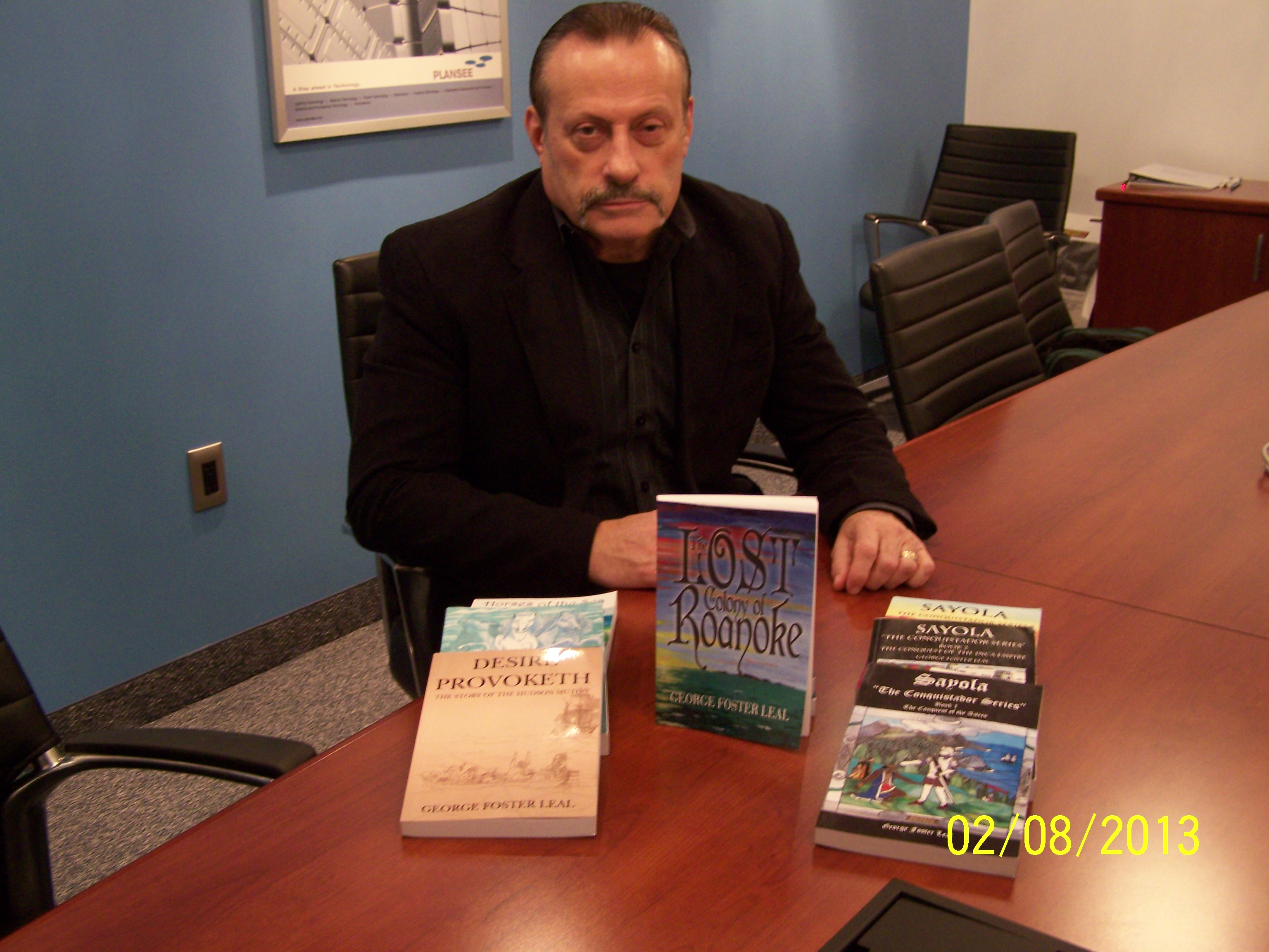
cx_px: 634
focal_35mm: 38
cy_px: 476
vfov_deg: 37.7
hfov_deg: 49.0
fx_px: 1393
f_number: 2.8
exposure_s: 1/8
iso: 160
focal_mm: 6.3
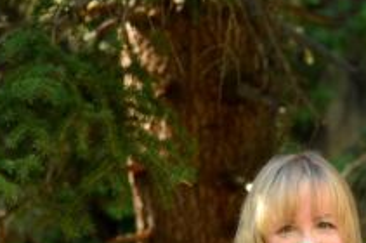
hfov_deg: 8.9
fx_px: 2304
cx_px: 533
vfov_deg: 6.0
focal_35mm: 227
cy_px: 355
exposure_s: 1/125
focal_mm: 50
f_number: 2.8
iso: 100
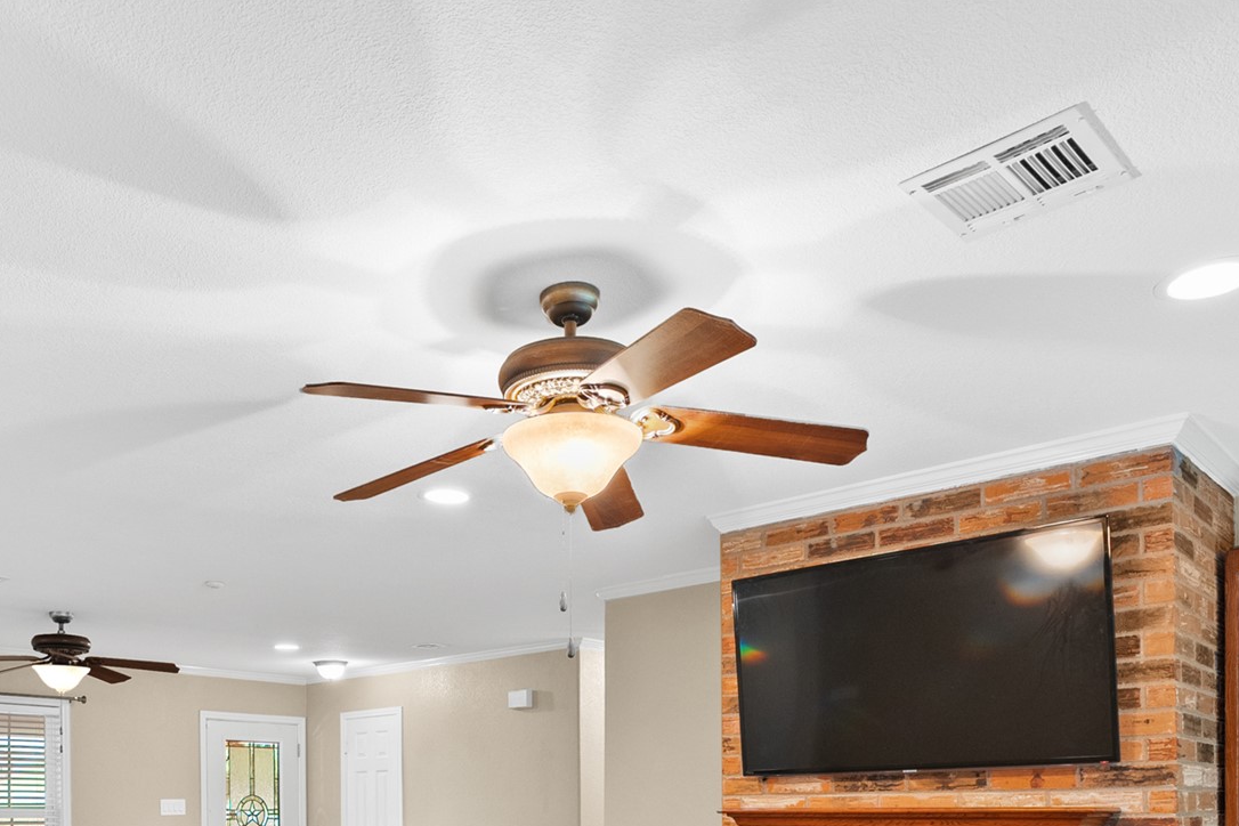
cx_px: 464
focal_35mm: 32
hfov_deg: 58.0
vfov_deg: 37.3
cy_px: 802
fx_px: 1101
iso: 800
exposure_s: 1.3
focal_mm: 16
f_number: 8
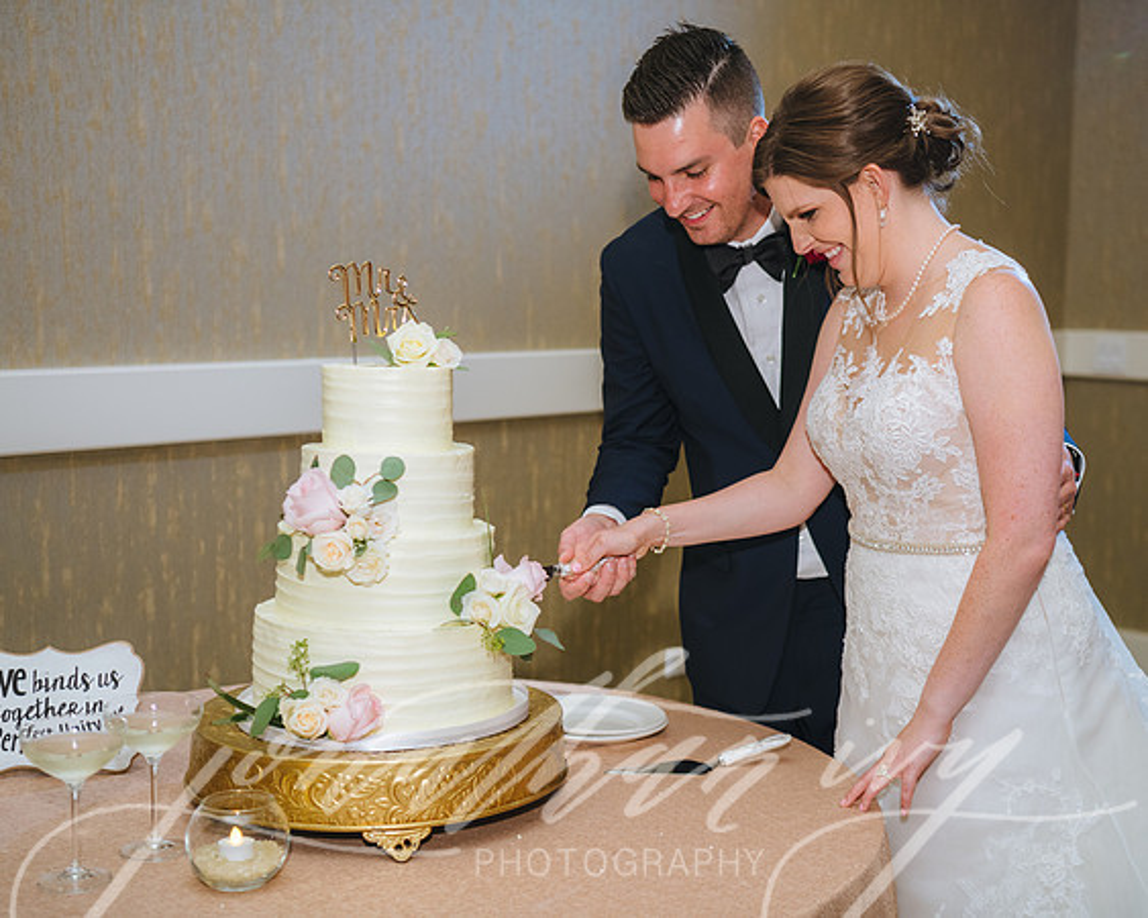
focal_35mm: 52
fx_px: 1760
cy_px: 459
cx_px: 593
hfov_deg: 36.1
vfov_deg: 29.2
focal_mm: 46
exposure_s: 1/80
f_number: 2.8
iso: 640
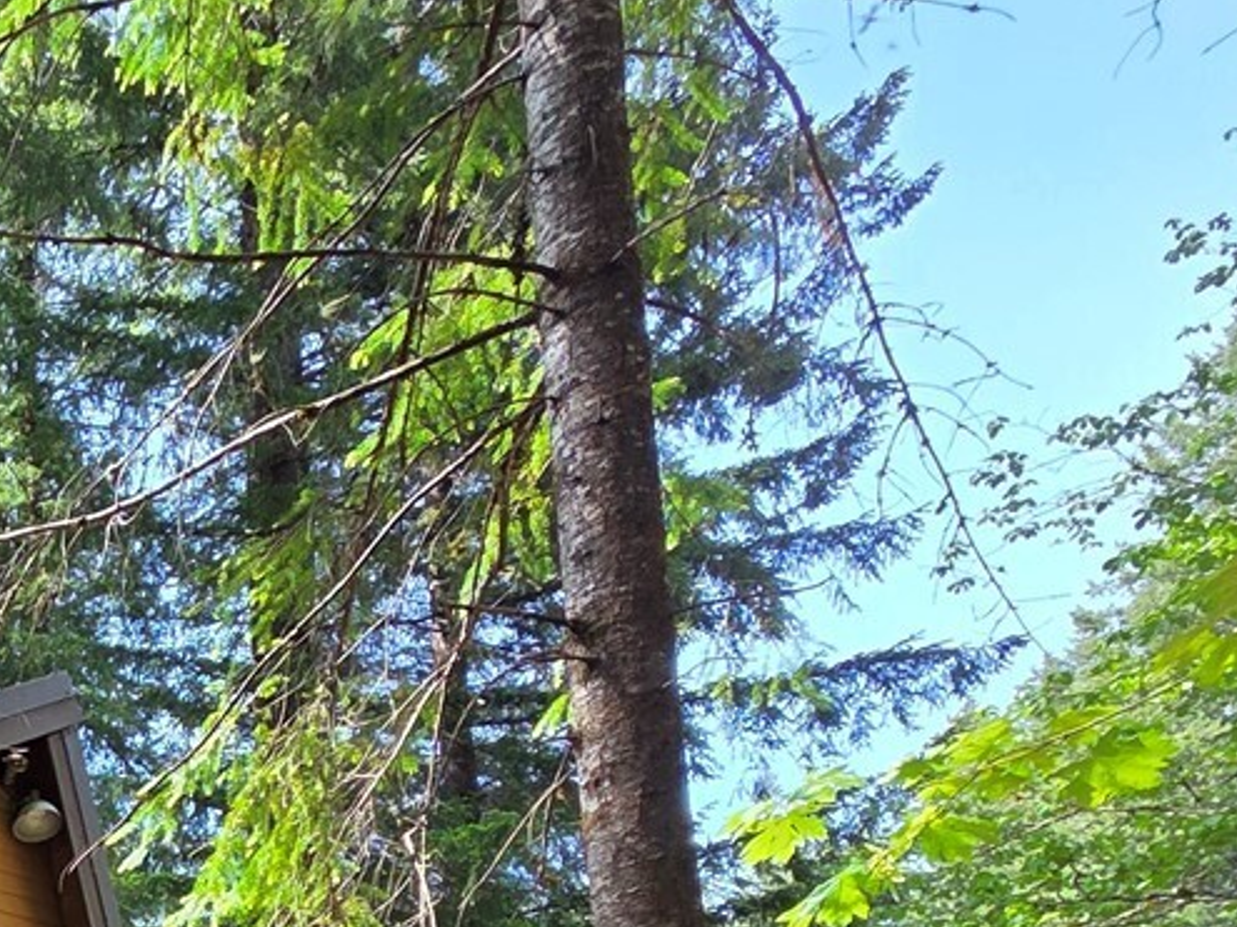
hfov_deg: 30.7
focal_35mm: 42
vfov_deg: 25.5
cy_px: 1404
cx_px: -502
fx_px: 1501
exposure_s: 1/189
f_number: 2.2
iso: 50
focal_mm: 2.2
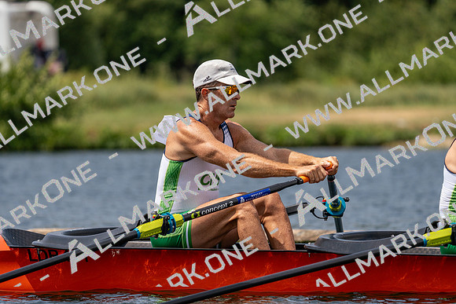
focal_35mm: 371
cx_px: 228
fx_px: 4700
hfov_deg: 5.6
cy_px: 152
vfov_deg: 3.7
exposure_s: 1/1600
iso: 250
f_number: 6.3
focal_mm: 371
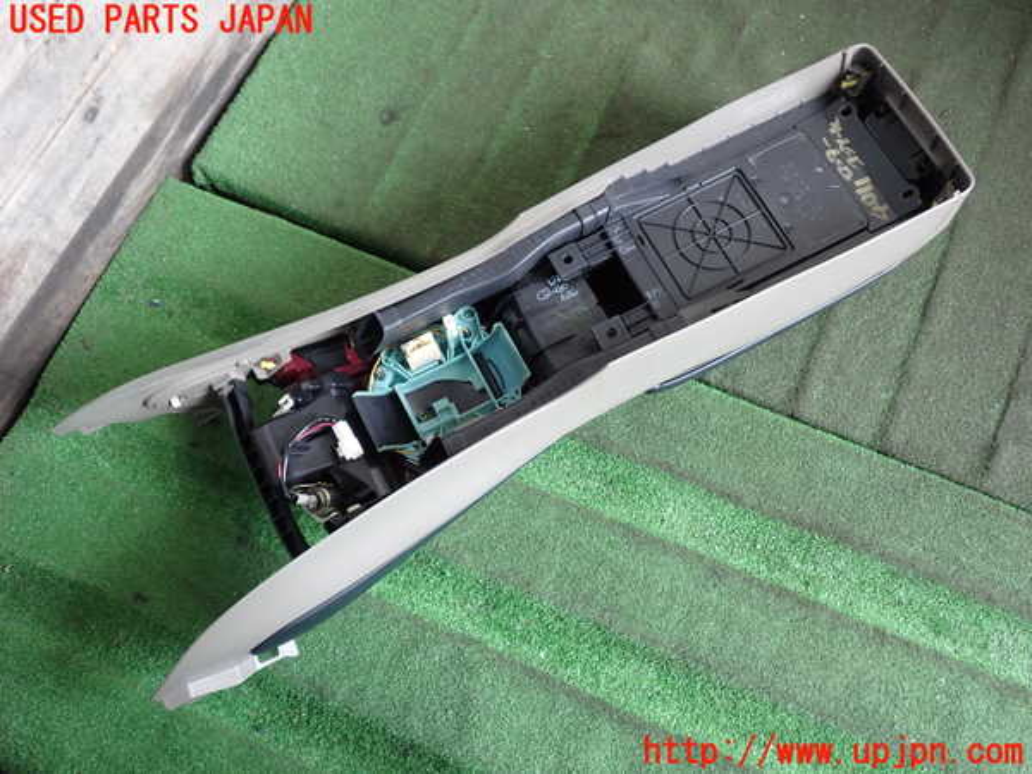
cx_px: 516
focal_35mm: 30
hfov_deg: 60.0
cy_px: 387
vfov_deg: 46.8
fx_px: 894
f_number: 2.3
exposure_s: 1/60
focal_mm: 5.4
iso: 160
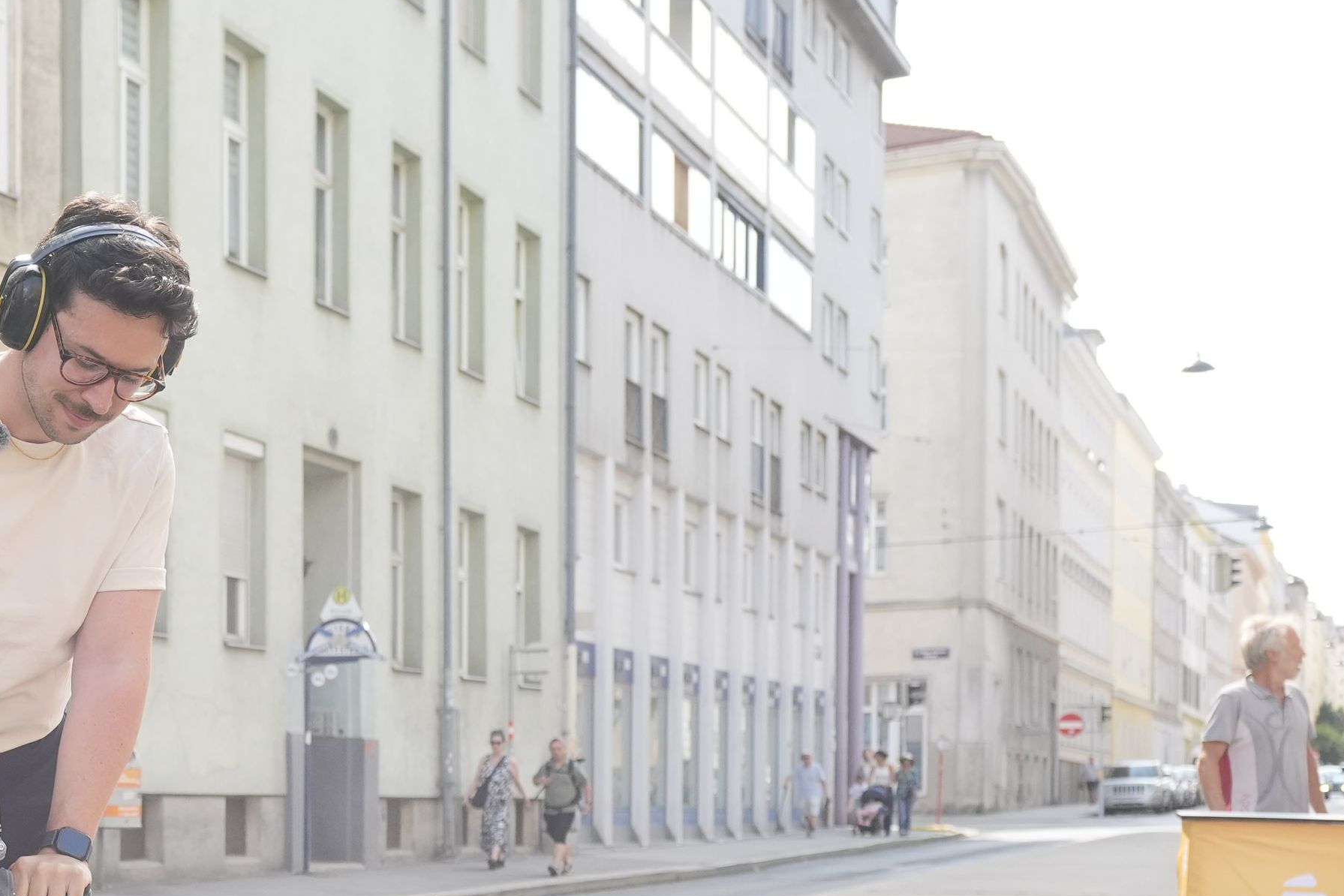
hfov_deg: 27.8
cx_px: -86
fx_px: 2501
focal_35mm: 67
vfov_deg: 19.8
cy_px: 850
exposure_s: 1/1250
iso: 800
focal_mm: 30
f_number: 4
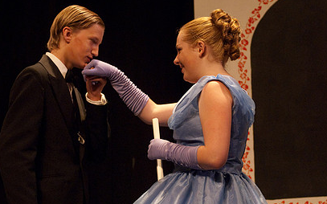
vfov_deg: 5.5
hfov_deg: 8.7
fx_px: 2138
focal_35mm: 240
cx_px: 133
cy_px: 94
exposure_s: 1/160
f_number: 2.8
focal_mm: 110
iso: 1000
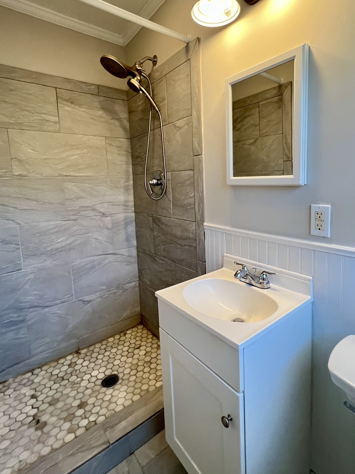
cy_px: 207
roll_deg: +2.6
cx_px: 205
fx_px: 233
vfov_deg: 90.6
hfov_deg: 74.2
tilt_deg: -6.0
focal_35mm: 17
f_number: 1.8
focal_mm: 1.57
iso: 250
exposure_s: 1/120
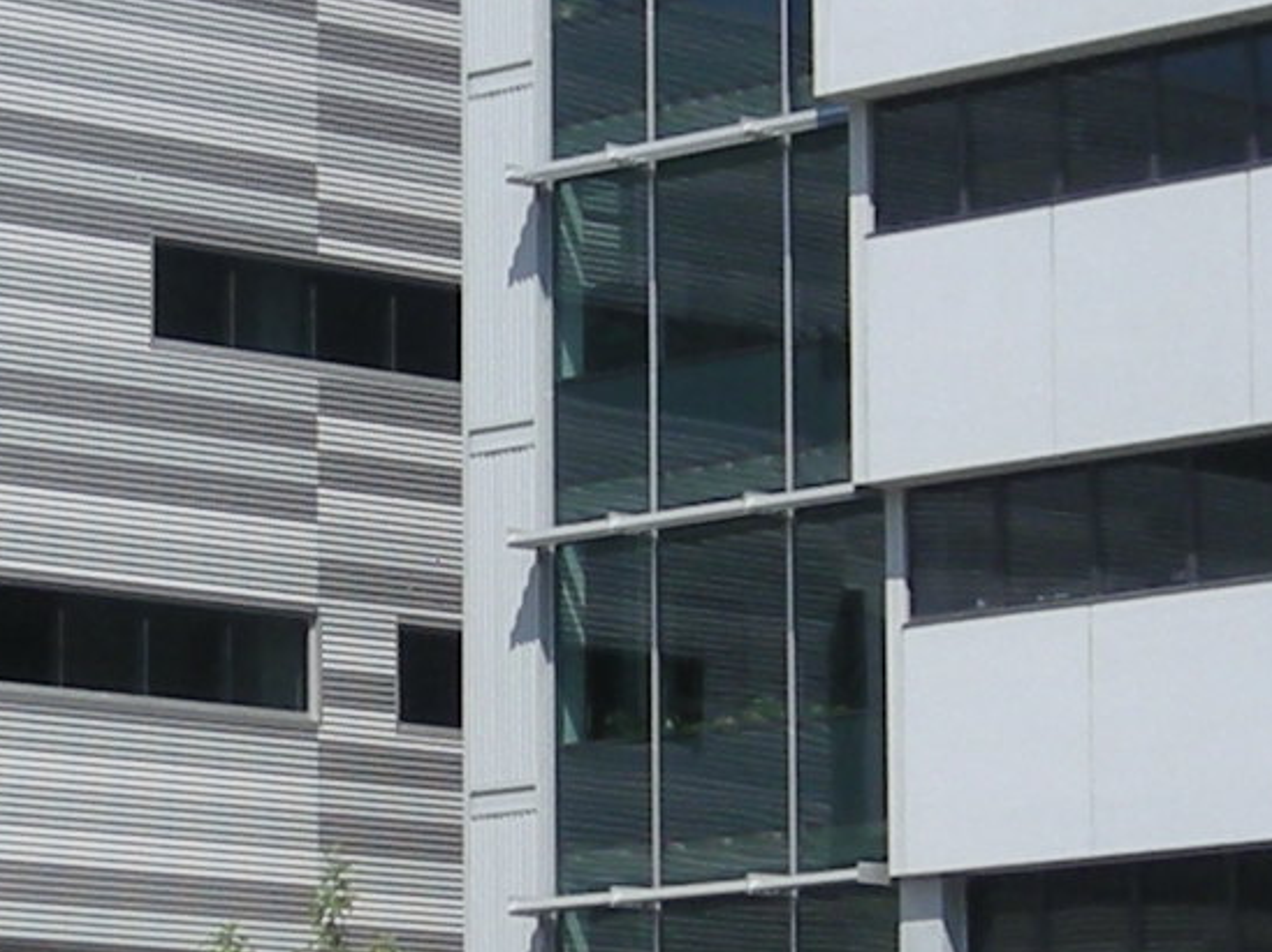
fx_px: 7197
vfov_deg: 7.6
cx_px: 336
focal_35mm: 196
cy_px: 419
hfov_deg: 10.1
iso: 50
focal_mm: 5.7
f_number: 5.7
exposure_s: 1/236
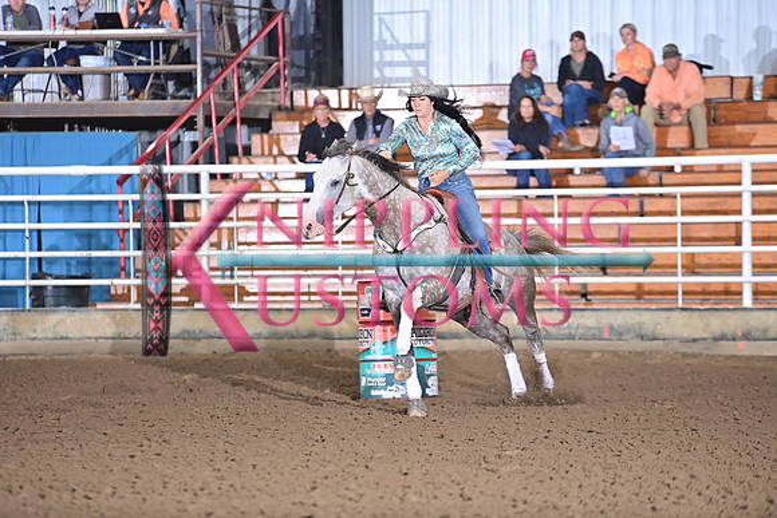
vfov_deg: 6.9
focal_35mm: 200
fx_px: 4317
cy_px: 259
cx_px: 388
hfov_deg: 10.3
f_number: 3.2
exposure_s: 1/250
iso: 1250
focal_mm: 200
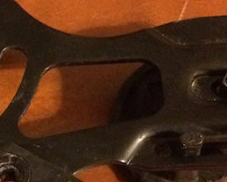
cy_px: 151
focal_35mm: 112
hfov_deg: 16.1
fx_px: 752
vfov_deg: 13.7
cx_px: -84
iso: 640
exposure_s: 1/15
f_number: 2.2
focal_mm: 4.15
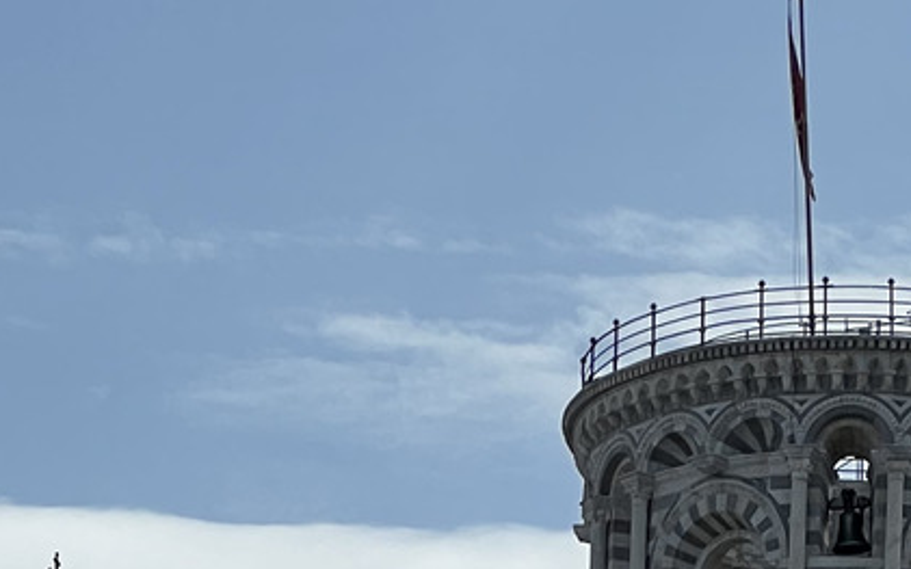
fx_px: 7696
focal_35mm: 310
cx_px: 266
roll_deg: +0.6
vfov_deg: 4.1
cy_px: 1558
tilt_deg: +10.3
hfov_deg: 6.8
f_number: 2.8
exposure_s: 1/1647
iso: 32
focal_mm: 9
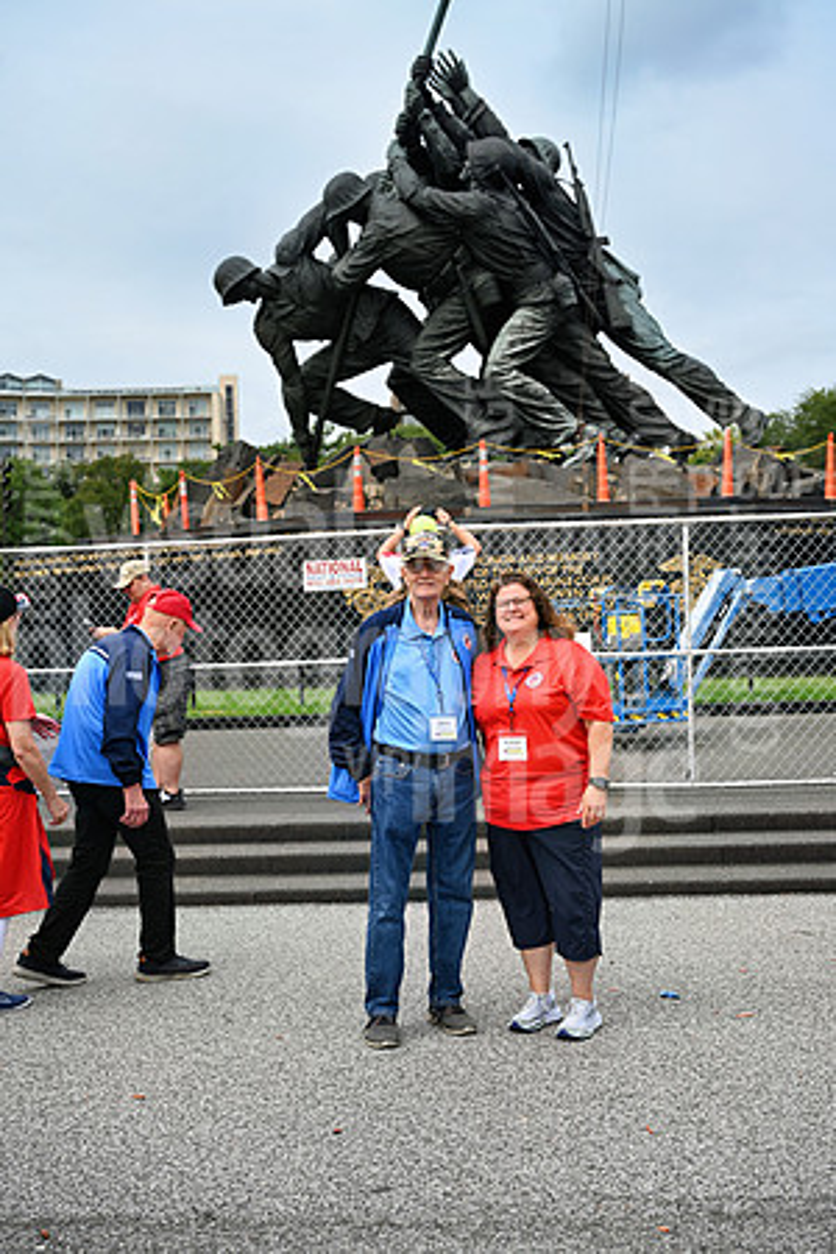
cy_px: 627
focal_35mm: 43
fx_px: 1498
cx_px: 418
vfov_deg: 45.4
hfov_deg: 31.2
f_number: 4
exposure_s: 1/320
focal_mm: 43
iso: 64
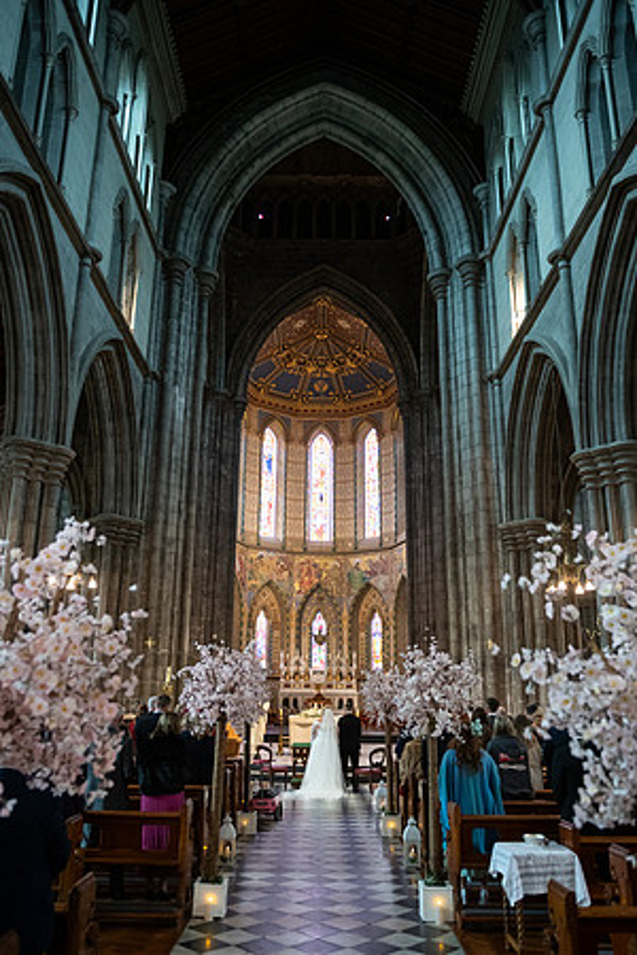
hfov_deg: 46.4
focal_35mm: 28
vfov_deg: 65.5
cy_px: 478
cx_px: 318
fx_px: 743
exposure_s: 1/160
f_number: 3.5
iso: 1250
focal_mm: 28
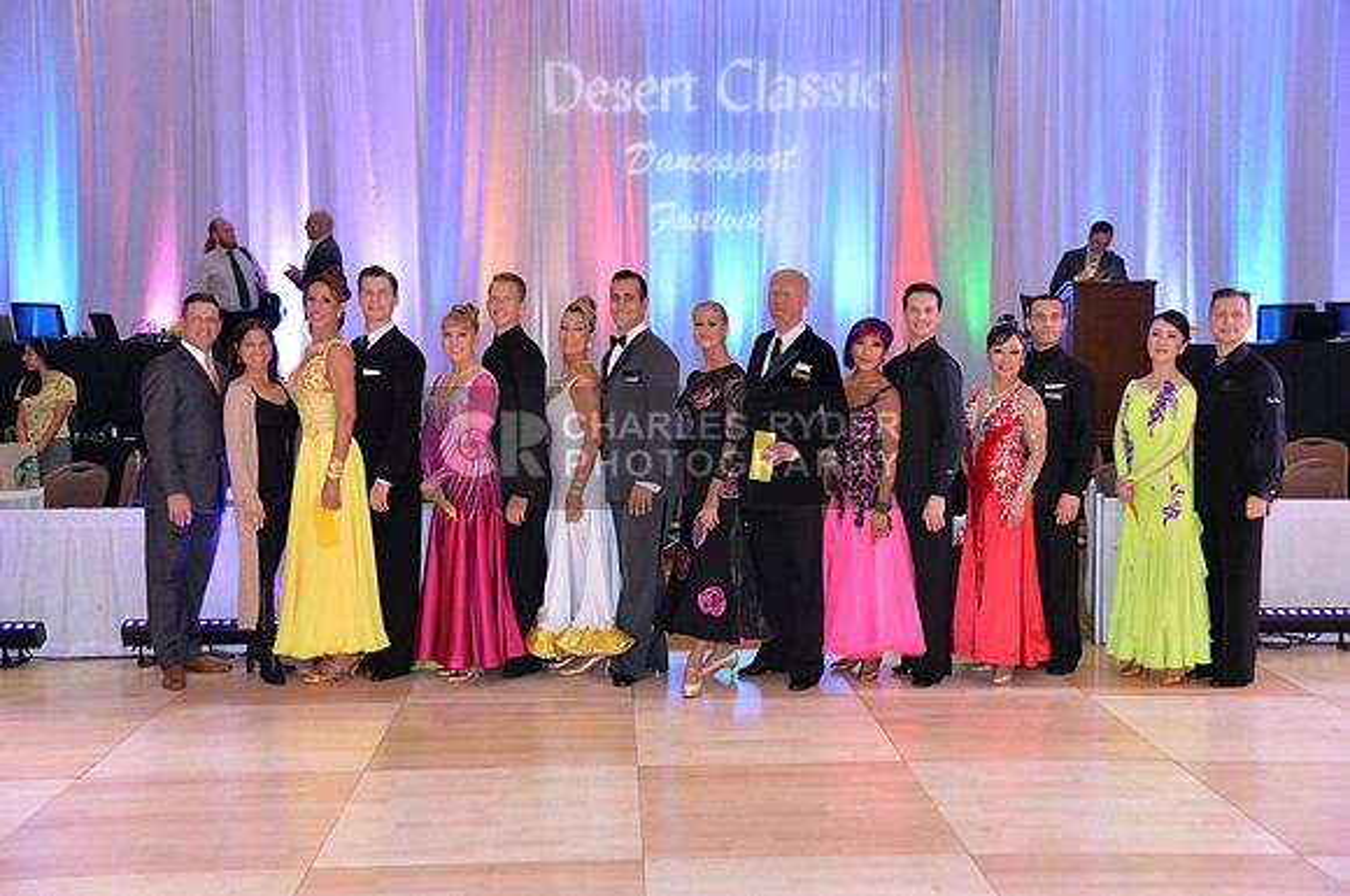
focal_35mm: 40
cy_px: 448
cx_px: 675
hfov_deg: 48.5
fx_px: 1498
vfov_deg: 33.3
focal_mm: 40
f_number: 4
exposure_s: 1/250
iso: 2000
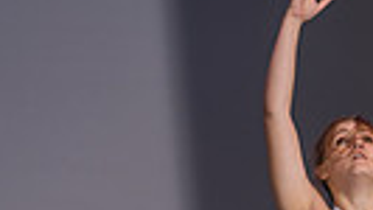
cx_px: 393
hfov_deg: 7.1
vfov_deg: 4.0
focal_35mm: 302
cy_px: 451
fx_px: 2989
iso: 400
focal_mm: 85
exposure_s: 1/500
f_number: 2.8
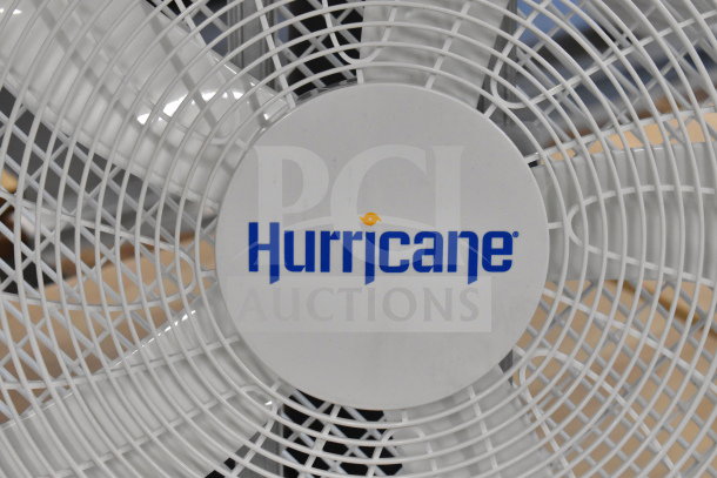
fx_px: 1643
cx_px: 358
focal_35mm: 82
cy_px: 239
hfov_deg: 24.6
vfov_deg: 16.6
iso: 4000
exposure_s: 1/100
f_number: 5.6
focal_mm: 55
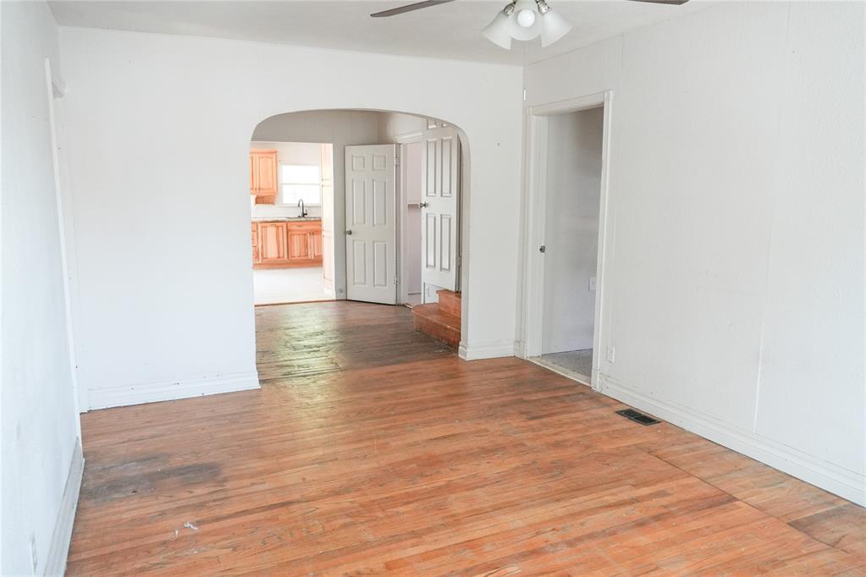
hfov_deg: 67.4
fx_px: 649
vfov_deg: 47.9
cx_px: 433
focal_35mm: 27
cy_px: 288
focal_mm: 18
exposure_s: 1/160
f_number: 4
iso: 1250
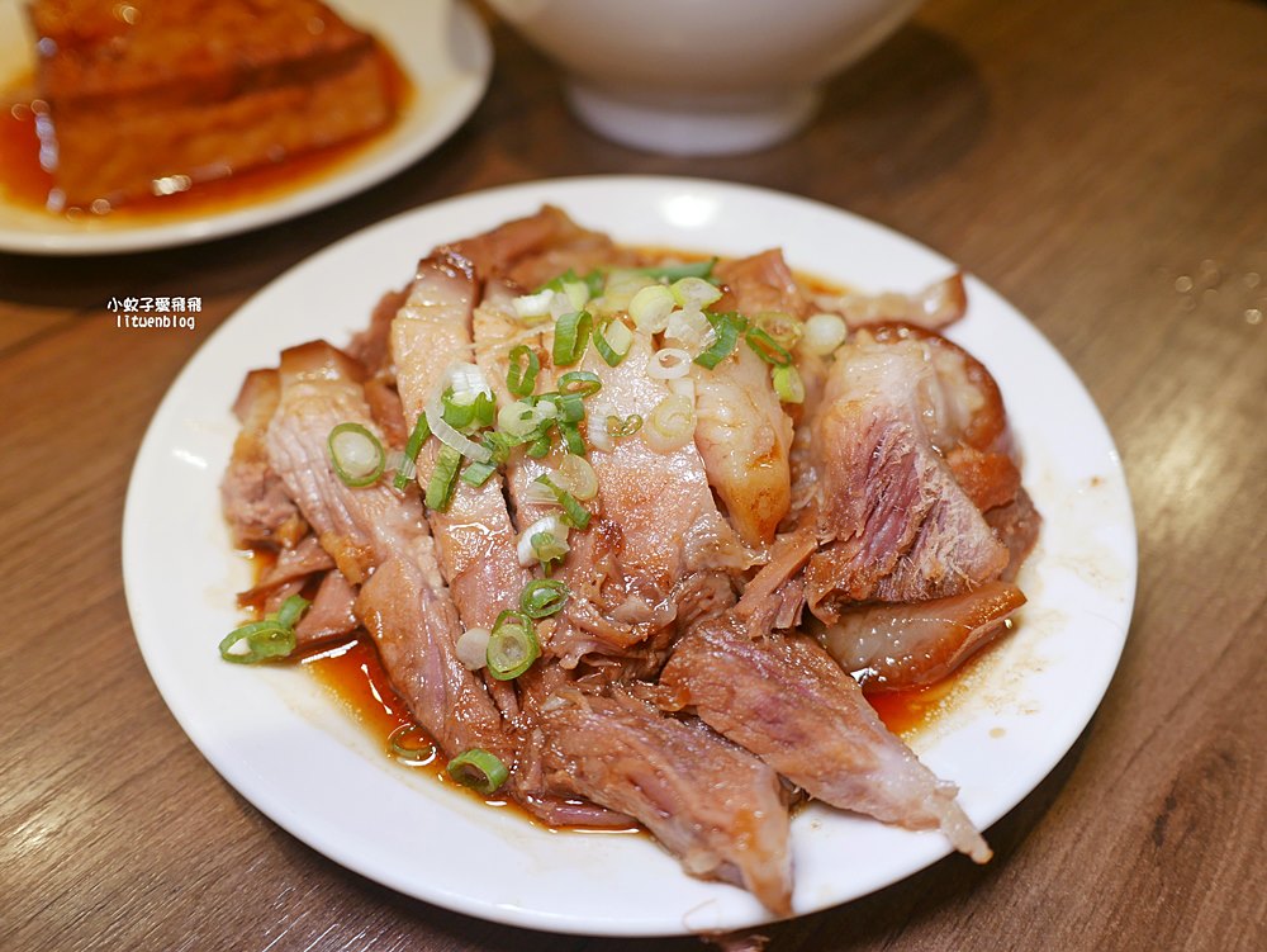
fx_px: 1025
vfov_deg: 49.8
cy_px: 476
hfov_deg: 63.4
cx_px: 634
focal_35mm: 28
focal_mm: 14
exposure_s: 1/60
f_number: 2.5
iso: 200
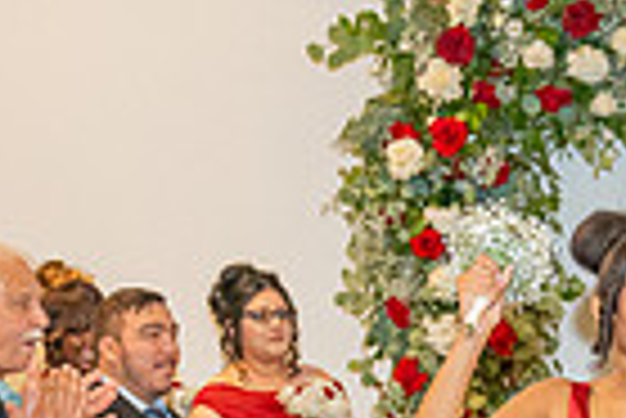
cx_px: 707
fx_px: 3708
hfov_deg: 9.5
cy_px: 762
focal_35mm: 213
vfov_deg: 6.3
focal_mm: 51
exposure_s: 1/200
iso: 1250
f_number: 3.5
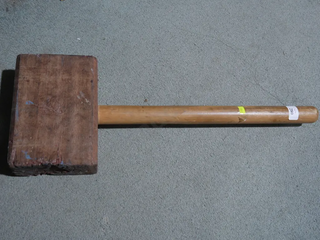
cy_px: 120
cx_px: 160
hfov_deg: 51.4
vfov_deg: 39.7
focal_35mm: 36
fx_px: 333
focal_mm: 18
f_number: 4
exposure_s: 1/60
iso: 500
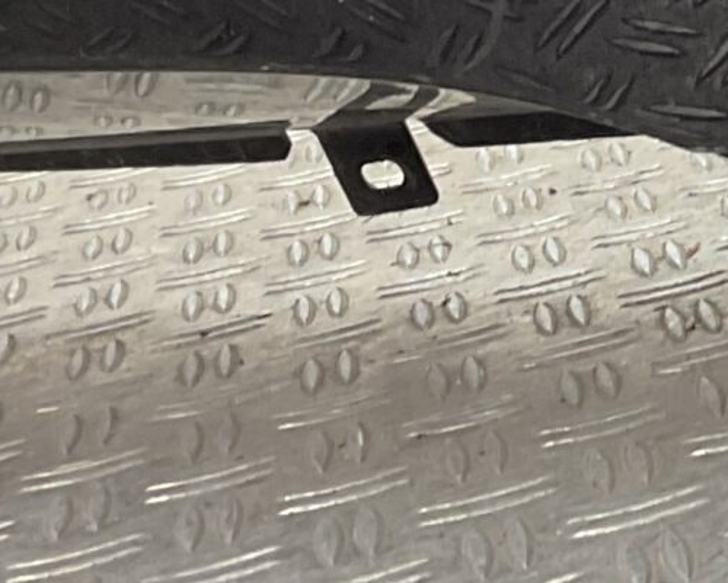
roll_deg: +9.5
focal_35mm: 145
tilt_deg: -10.4
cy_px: -222
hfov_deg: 12.5
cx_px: 1150
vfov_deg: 10.4
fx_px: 3124
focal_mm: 3
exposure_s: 1/100
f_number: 1.8
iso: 32
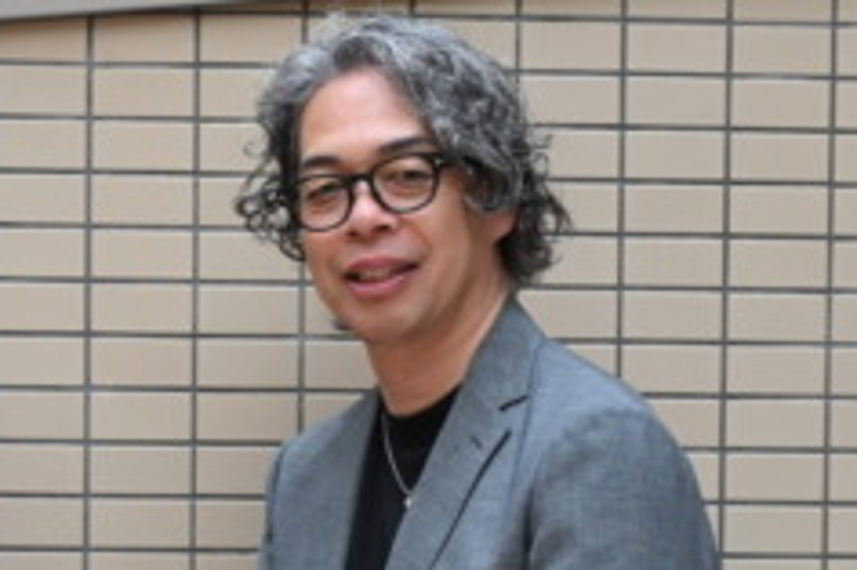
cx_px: 309
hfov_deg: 18.7
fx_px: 2598
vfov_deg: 12.3
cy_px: 615
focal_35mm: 109
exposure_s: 1/125
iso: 640
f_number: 4.2
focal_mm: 24.5
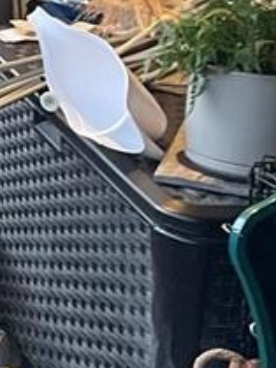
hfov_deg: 9.2
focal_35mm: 149
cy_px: -129
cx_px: -322
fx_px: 1582
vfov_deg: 12.8
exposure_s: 1/60
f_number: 1.6
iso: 320
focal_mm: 4.2
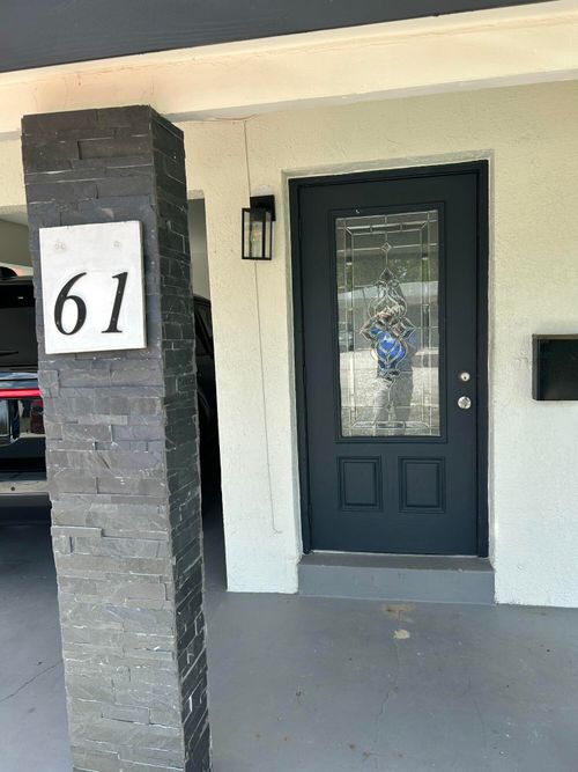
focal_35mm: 26
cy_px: 386
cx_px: 289
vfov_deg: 67.3
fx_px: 579
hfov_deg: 53.0
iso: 50
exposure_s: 1/1038
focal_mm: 5.7
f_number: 1.5
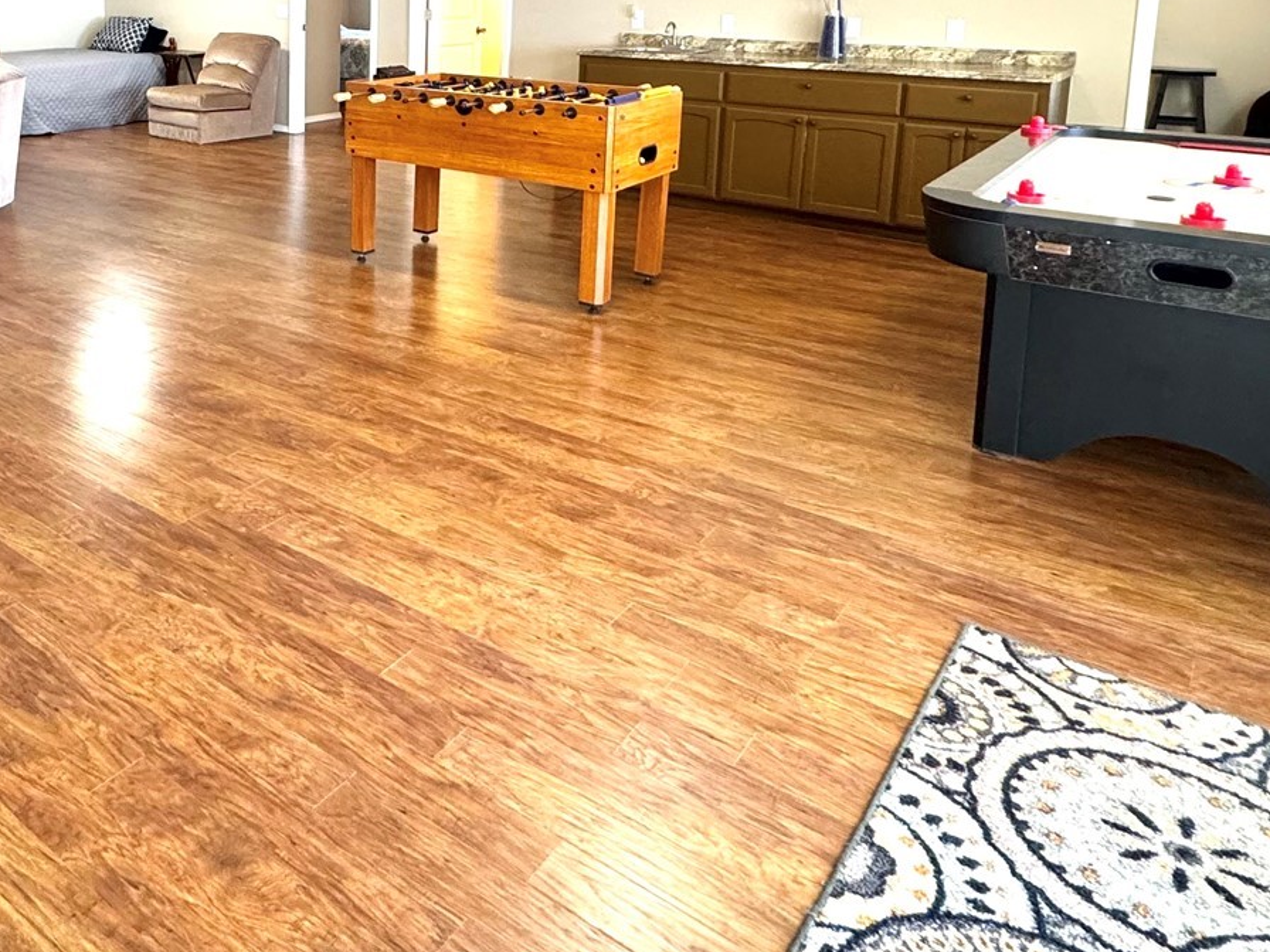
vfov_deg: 43.4
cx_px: 238
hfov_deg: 55.4
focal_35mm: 30
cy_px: 123
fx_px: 1101
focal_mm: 2.22
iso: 250
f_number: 2.2
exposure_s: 1/60
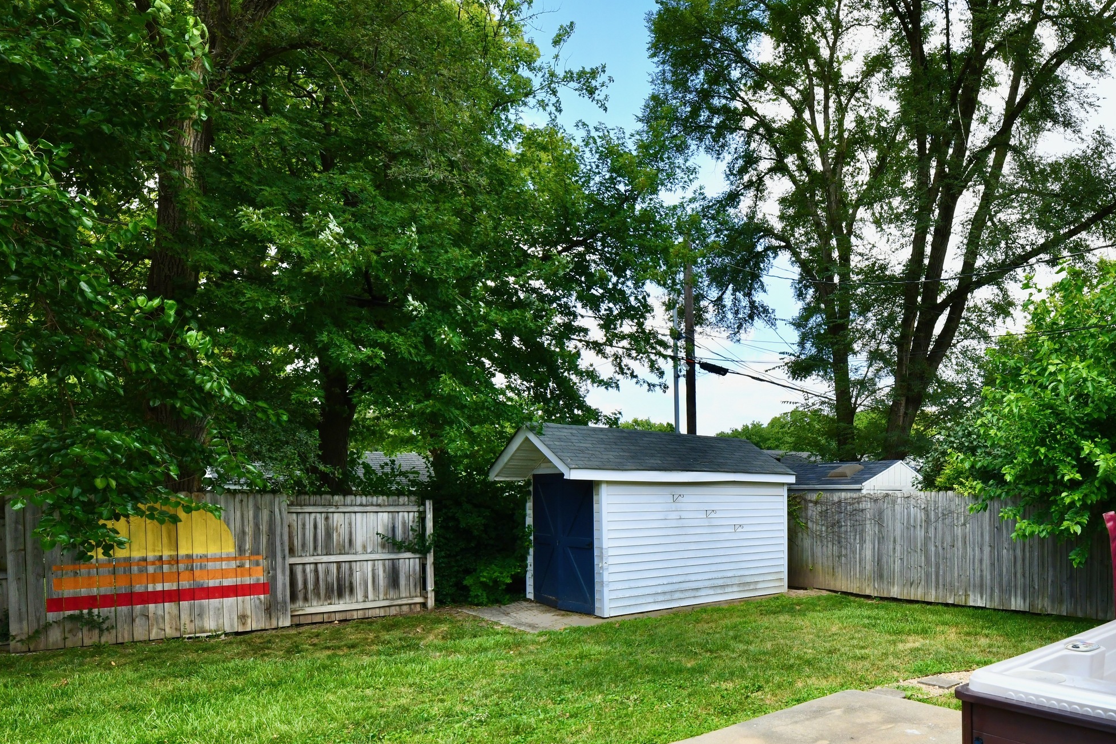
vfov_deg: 55.5
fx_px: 682
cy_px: 518
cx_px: 797
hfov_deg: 74.5
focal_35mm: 22
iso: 640
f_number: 10
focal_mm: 14
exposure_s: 1/400
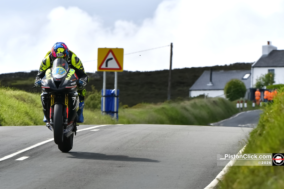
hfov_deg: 6.9
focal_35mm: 300
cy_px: 94
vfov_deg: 4.6
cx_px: 142
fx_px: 2366
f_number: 7.1
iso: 100
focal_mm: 200
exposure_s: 1/500
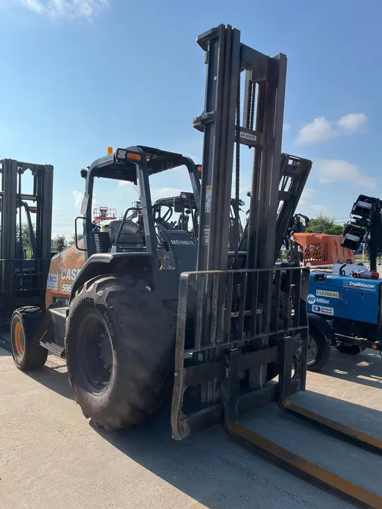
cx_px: 191
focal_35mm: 26
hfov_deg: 53.1
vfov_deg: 67.3
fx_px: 382
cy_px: 254
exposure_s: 1/4310
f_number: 1.6
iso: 50
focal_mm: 5.1
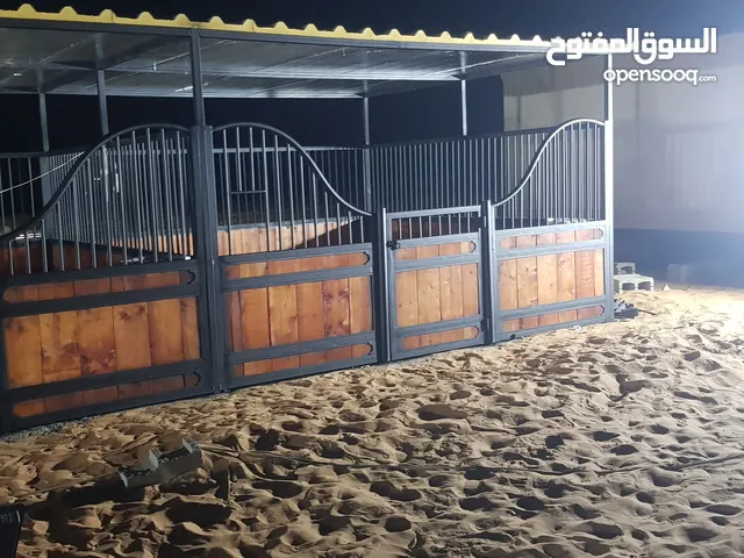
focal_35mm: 26
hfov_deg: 67.3
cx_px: 372
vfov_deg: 53.1
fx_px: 559
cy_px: 279
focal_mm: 4.2
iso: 200
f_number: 1.7
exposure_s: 1/15
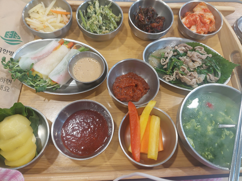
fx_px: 175
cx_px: 121
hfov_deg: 69.4
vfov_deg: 54.9
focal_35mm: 25
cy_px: 90
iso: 320
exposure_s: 1/60.2
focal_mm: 5.23
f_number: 1.8
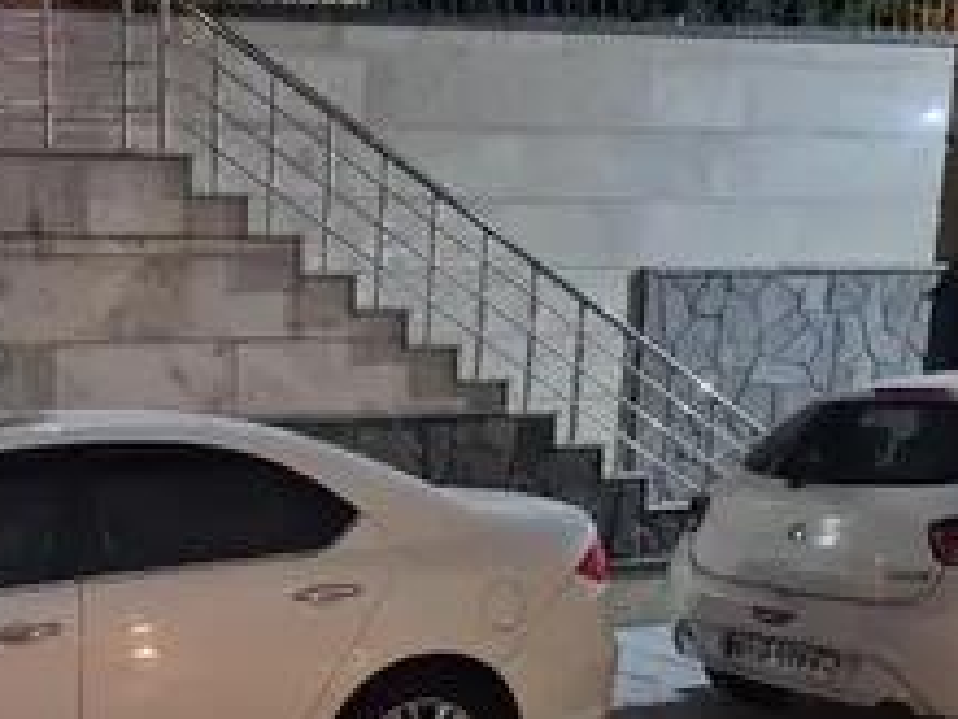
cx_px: 44
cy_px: 641
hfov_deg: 37.0
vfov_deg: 29.7
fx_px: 1301
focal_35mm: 47
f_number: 1.8
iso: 1250
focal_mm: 5.4
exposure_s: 1/33
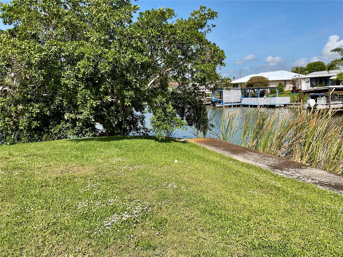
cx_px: 172
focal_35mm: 29
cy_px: 128
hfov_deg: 61.7
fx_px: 287
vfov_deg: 48.2
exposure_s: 1/1848
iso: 16
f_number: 1.8
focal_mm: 3
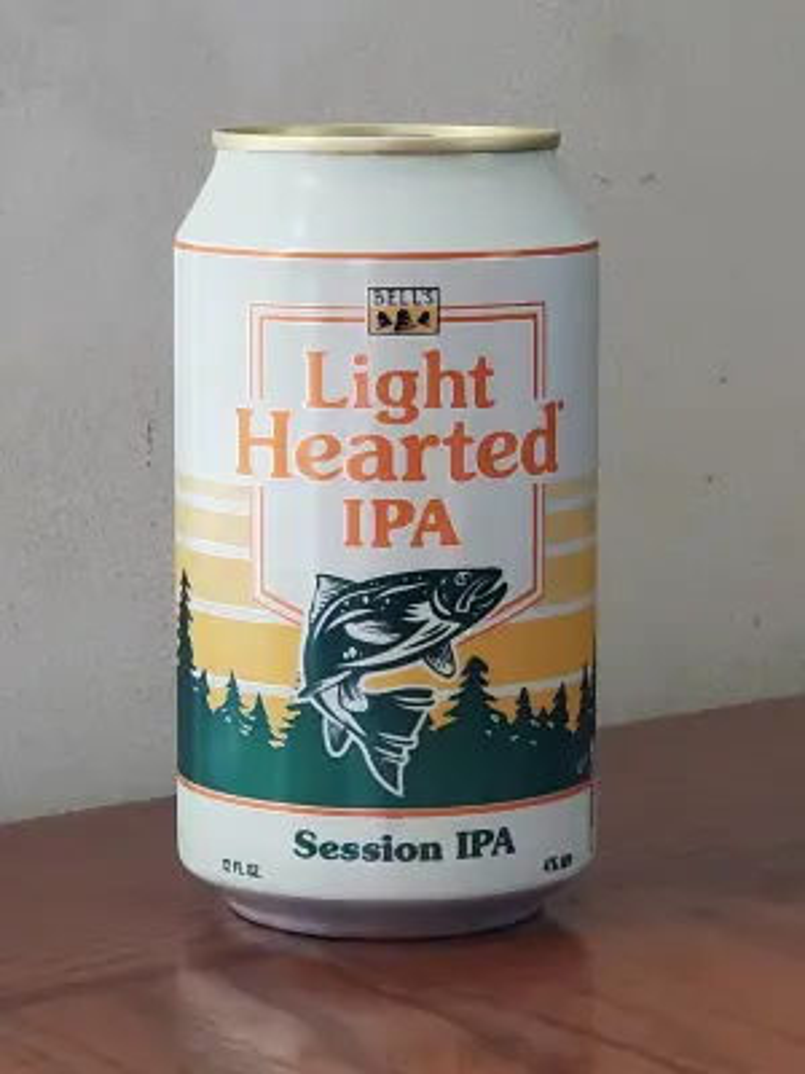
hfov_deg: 28.0
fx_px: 1612
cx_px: 402
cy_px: 537
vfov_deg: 36.8
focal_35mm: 52
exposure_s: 1/15
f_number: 2.4
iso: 500
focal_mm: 6
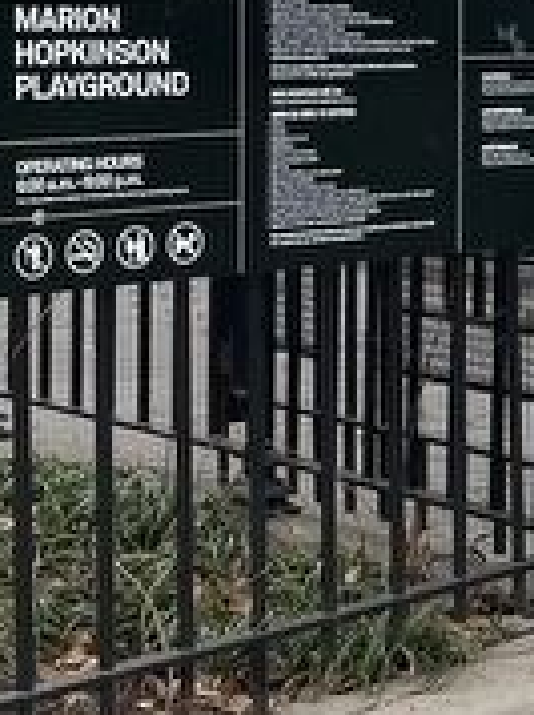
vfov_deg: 16.6
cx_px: 871
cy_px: 84
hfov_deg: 11.9
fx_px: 2412
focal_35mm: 117
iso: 50
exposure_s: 1/433
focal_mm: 5.1
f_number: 1.6
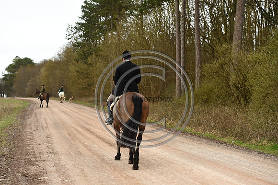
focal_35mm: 70
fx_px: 540
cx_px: 139
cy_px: 92
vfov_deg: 19.4
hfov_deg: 28.9
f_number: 4
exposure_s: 1/1250
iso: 720
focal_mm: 70
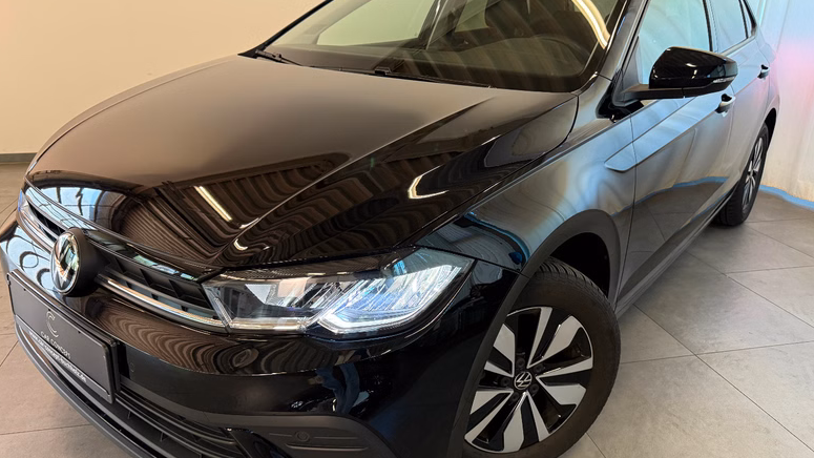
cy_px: 225
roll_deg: -0.9
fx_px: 583
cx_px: 396
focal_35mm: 27
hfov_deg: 69.8
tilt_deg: -19.7
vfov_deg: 42.9
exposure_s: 1/100
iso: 320
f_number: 1.78
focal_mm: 6.76
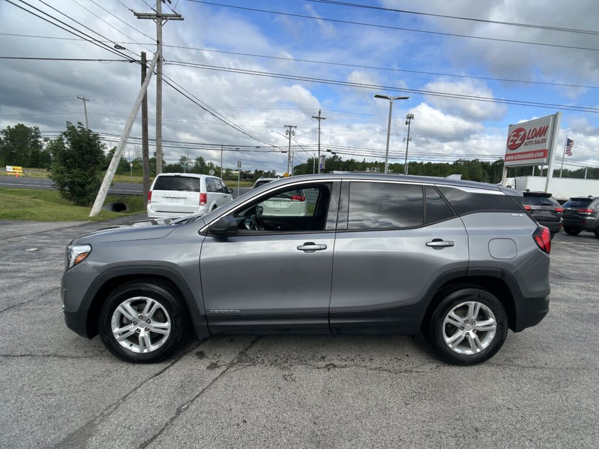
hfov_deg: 67.3
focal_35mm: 26
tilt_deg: -6.6
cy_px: 224
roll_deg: -3.1
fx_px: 450
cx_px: 300
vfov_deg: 53.1
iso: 50
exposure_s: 1/3165
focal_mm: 5.7
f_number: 1.5
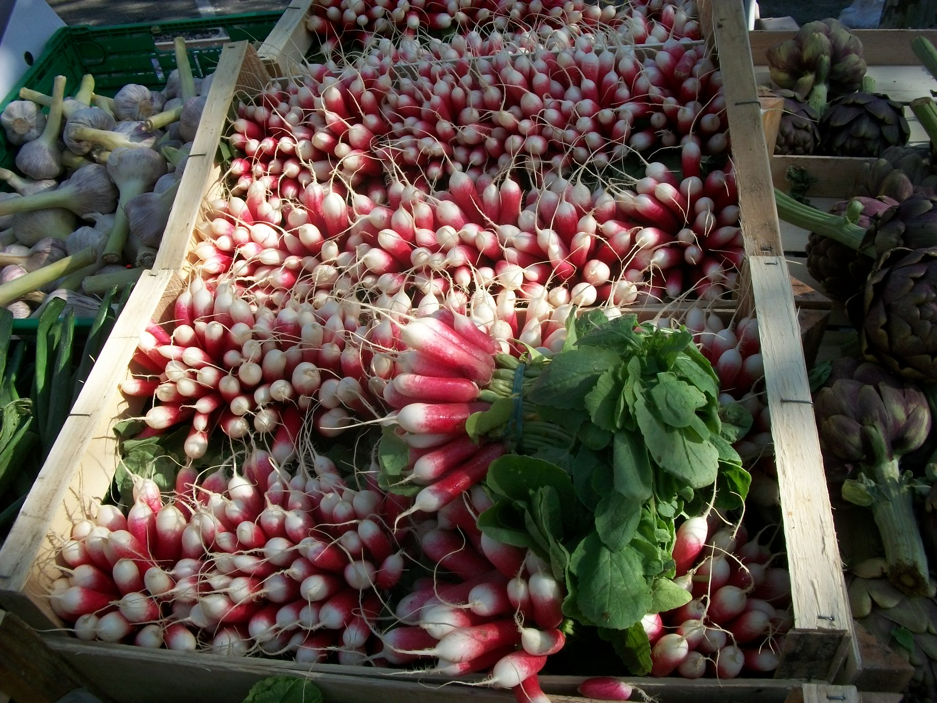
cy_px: 352
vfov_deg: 44.2
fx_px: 866
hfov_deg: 56.8
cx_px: 468
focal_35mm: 32
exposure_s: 1/250
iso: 80
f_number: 5.5
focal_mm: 5.7
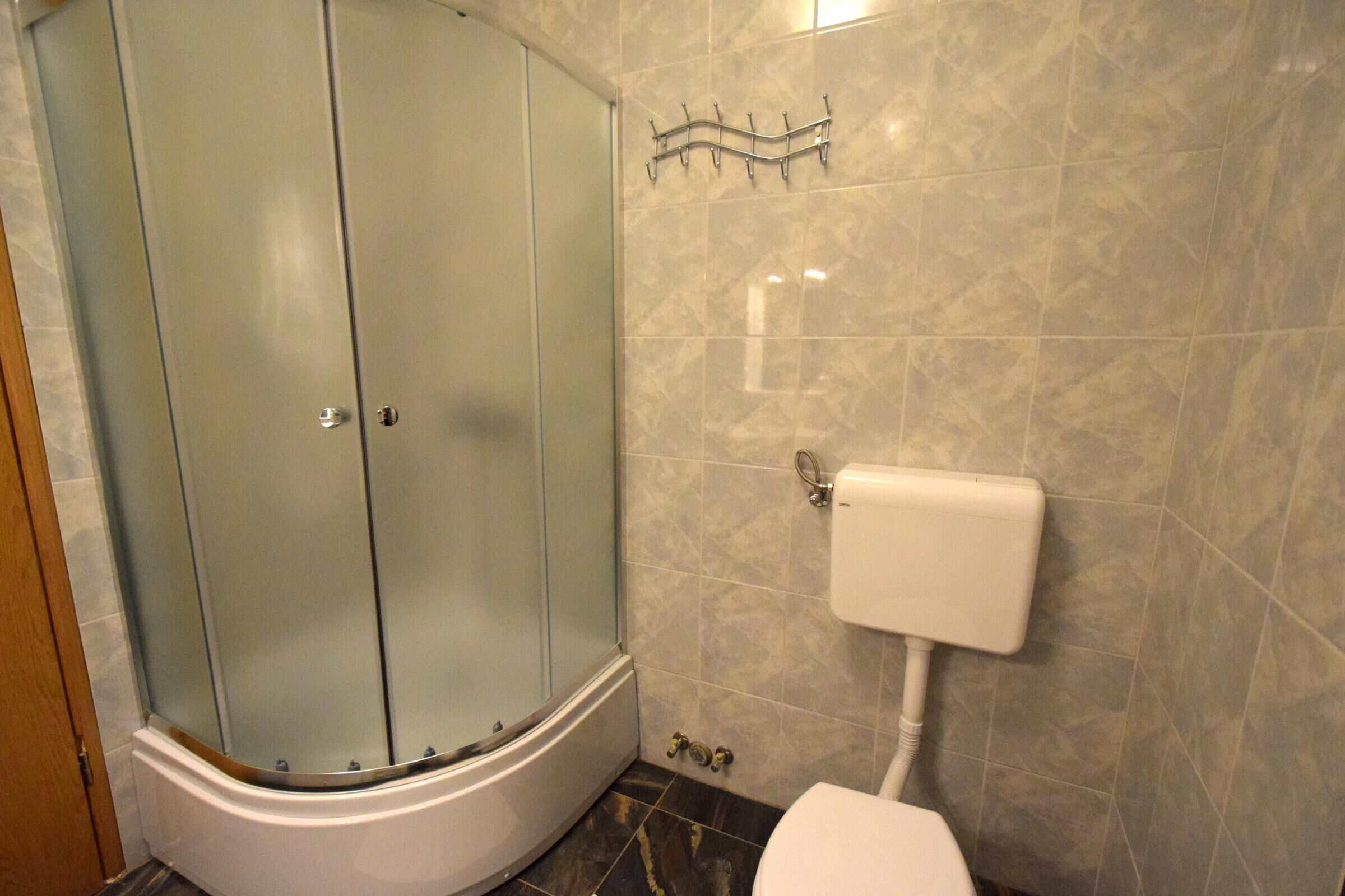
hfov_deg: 100.4
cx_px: 672
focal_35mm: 15
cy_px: 448
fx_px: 560
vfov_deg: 77.3
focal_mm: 10
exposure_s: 1/200
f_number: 3.5
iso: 3200
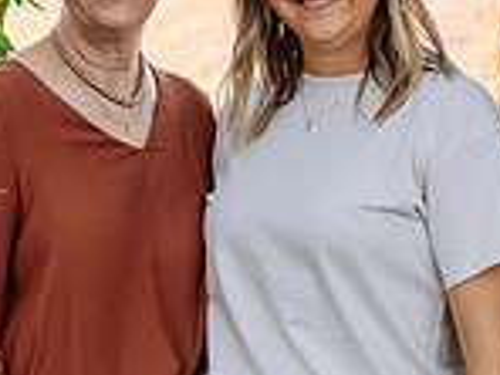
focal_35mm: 296
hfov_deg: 6.7
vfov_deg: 5.0
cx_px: -68
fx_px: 4275
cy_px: 245
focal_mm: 70
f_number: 5.6
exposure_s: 1/160
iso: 800
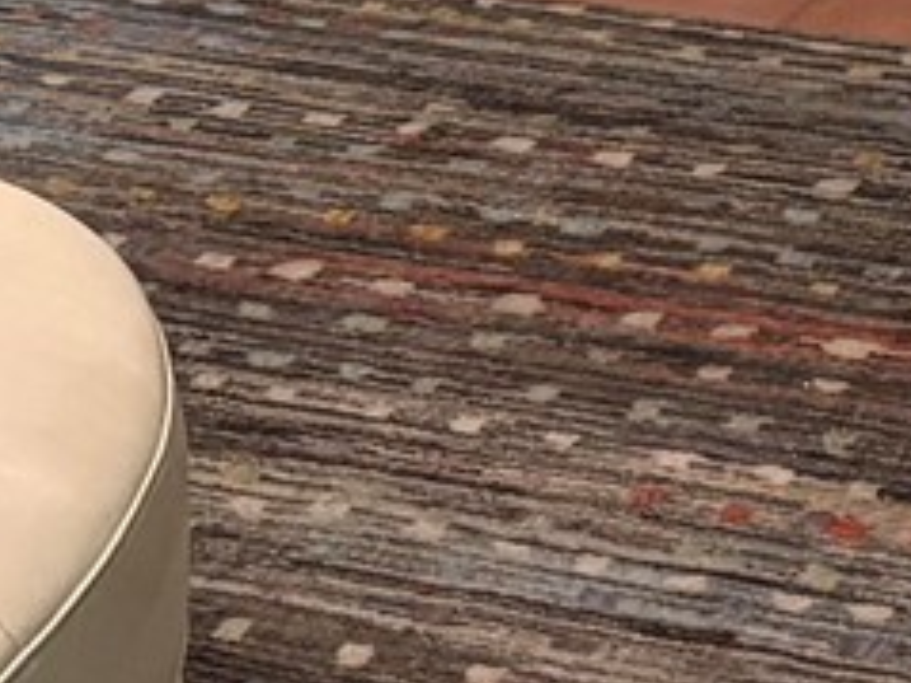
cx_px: 179
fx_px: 4577
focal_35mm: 174
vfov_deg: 8.2
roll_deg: +3.7
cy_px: -534
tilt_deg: -13.3
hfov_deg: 11.3
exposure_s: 1/40
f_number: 1.6
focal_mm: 5.96
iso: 500
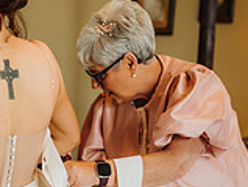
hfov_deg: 20.1
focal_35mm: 95
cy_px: 251
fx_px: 682
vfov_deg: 14.9
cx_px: 16
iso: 400
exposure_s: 1/100
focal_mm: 35
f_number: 2
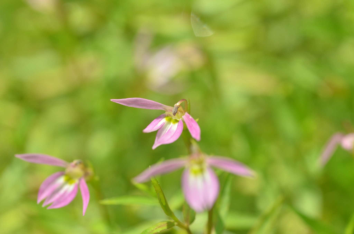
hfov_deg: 15.2
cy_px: 117
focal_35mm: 135
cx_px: 177
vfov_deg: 10.1
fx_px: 1325
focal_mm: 90
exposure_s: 1/250
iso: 100
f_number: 7.1
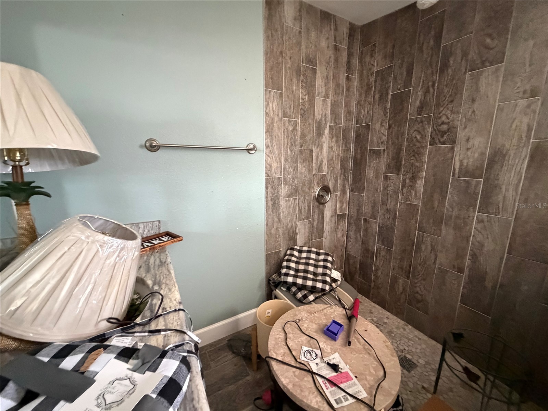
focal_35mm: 14
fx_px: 222
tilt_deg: -11.5
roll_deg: -0.4
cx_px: 274
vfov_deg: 85.7
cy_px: 206
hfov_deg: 102.1
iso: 1000
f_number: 2.2
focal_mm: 2.22
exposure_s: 1/60
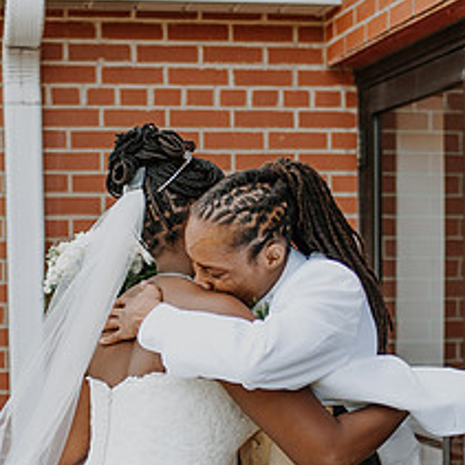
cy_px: 375
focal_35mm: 95
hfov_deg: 18.3
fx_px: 1444
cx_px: 158
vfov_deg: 18.1
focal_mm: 35
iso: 100
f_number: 2.2
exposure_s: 1/400
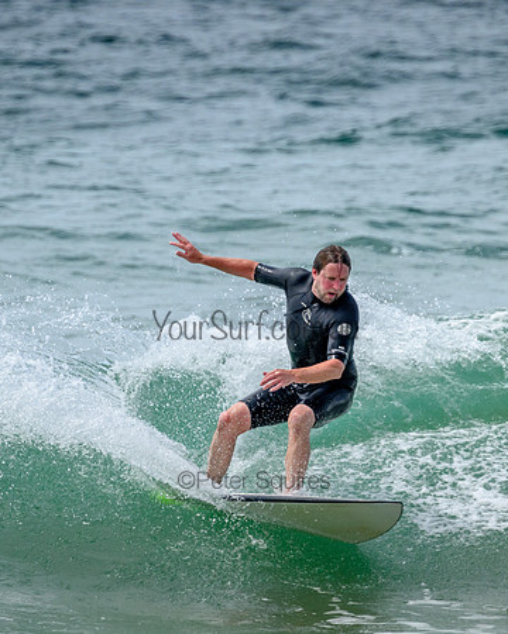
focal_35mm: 1126
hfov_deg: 1.4
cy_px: 317
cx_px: 266
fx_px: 21165
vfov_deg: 1.7
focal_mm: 800
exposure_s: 1/2000
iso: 1250
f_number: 11
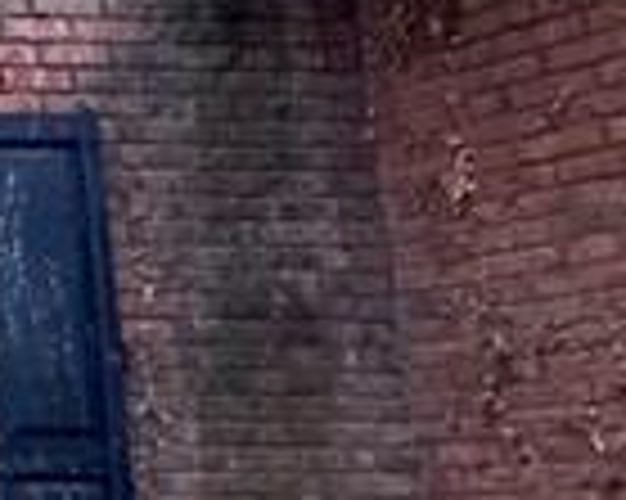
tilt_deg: +6.2
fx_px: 1870
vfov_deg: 15.1
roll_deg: -0.5
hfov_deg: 10.1
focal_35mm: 101
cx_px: -1464
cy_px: 396
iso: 32
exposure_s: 1/128
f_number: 2.2
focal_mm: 2.22
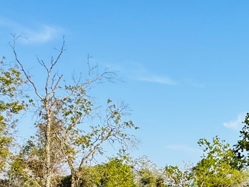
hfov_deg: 29.4
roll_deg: +2.0
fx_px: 381
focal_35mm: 53
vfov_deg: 25.7
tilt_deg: +0.5
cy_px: 200
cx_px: 322
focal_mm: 2.22
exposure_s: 1/1126
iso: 50
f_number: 2.2
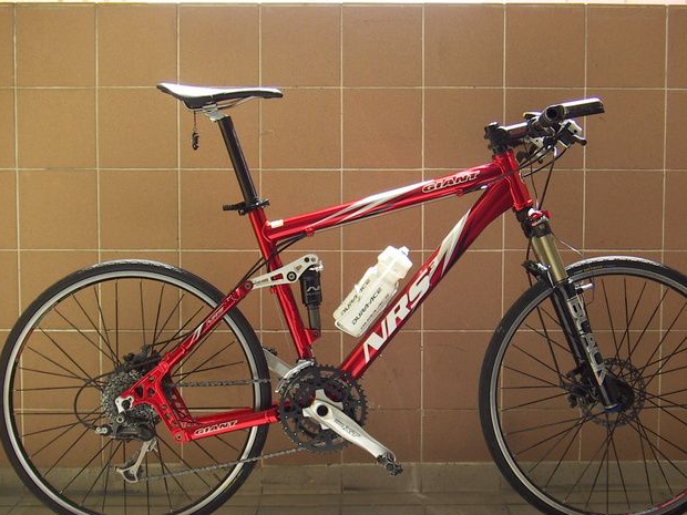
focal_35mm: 62
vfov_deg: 23.6
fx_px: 1230
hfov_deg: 31.2
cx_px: 372
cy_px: 281
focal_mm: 7
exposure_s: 1/200
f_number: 3.2
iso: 50
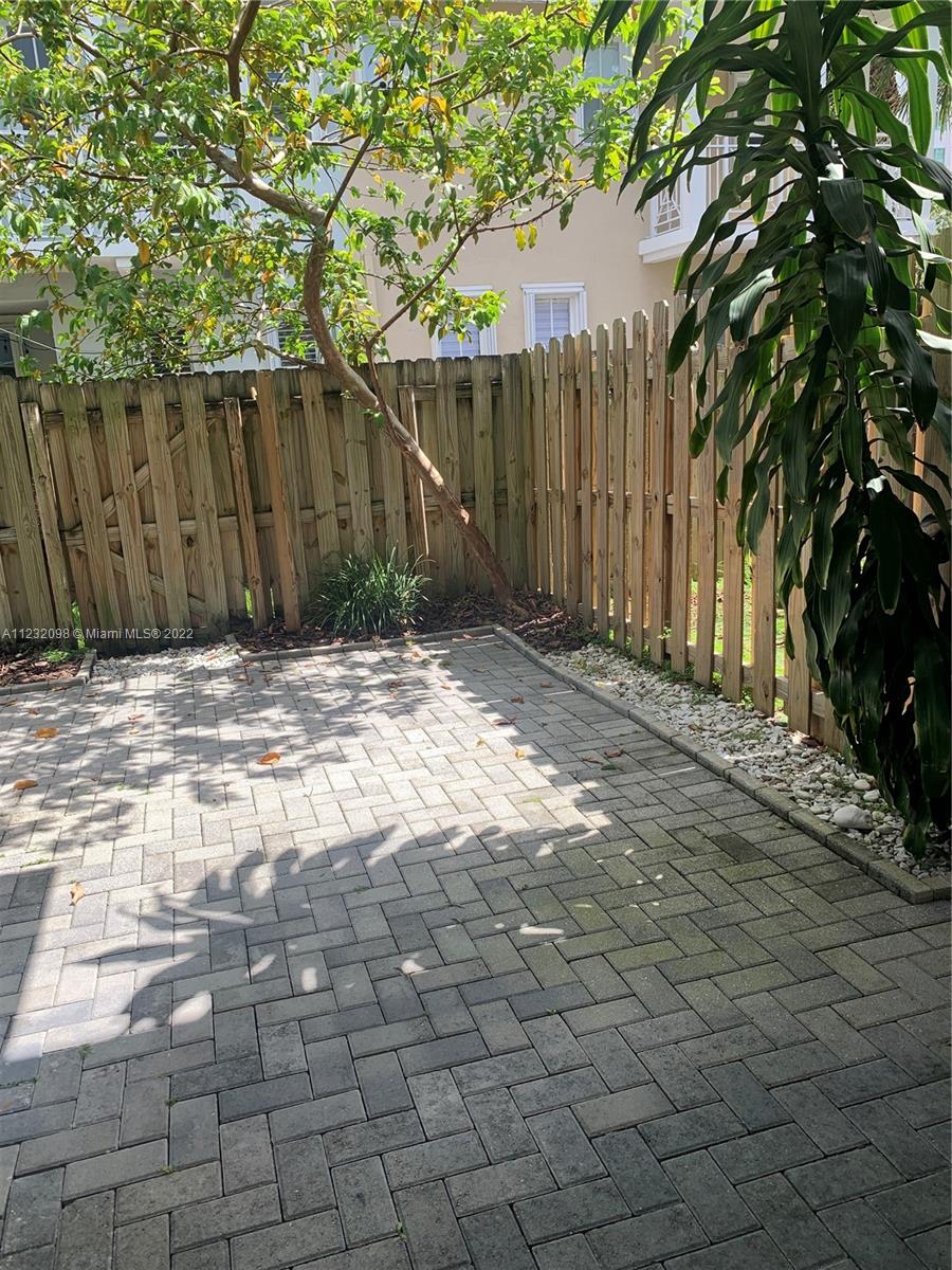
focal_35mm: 26
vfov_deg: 67.3
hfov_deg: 53.1
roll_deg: +4.9
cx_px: 476
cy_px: 635
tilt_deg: -14.4
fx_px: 953
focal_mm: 4.25
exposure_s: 1/510
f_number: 1.8
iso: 25
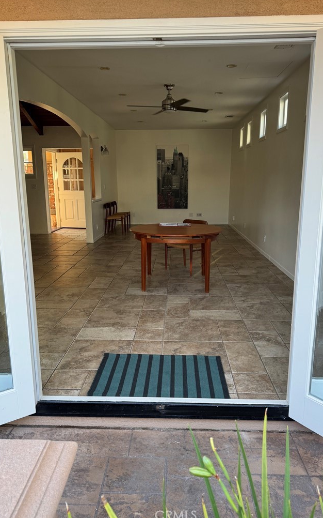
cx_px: 163
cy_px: 258
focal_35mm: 26
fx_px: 366
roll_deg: +0.2
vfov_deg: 70.4
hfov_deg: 47.6
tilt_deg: -11.9
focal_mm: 6.76
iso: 125
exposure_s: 1/120
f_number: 1.78
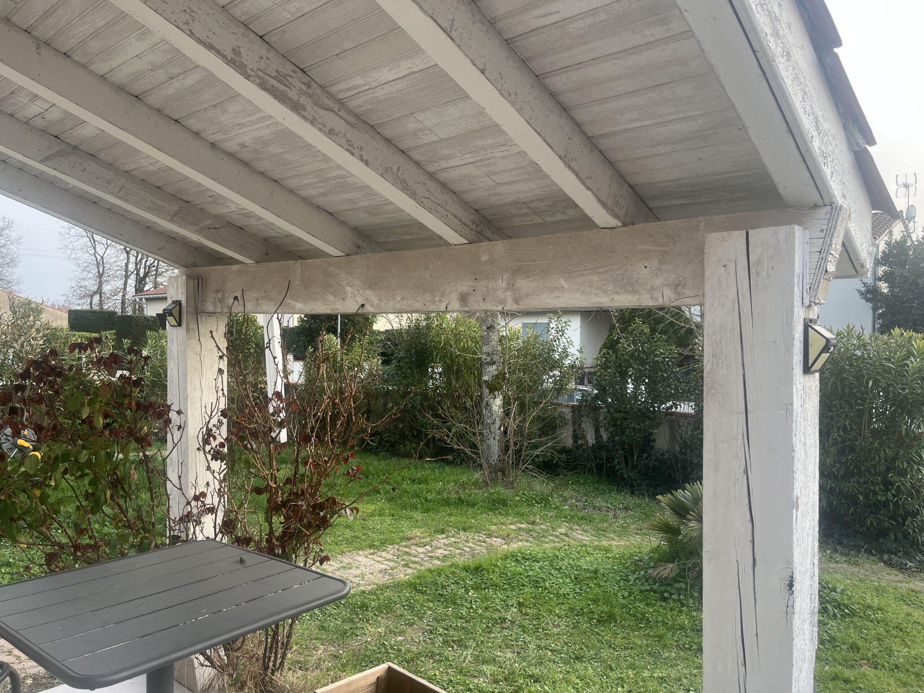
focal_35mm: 26
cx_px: 462
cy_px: 346
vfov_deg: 53.1
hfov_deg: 67.3
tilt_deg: -1.7
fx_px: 694
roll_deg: -0.5
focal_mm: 5.1
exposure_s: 1/122
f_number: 1.6
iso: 40
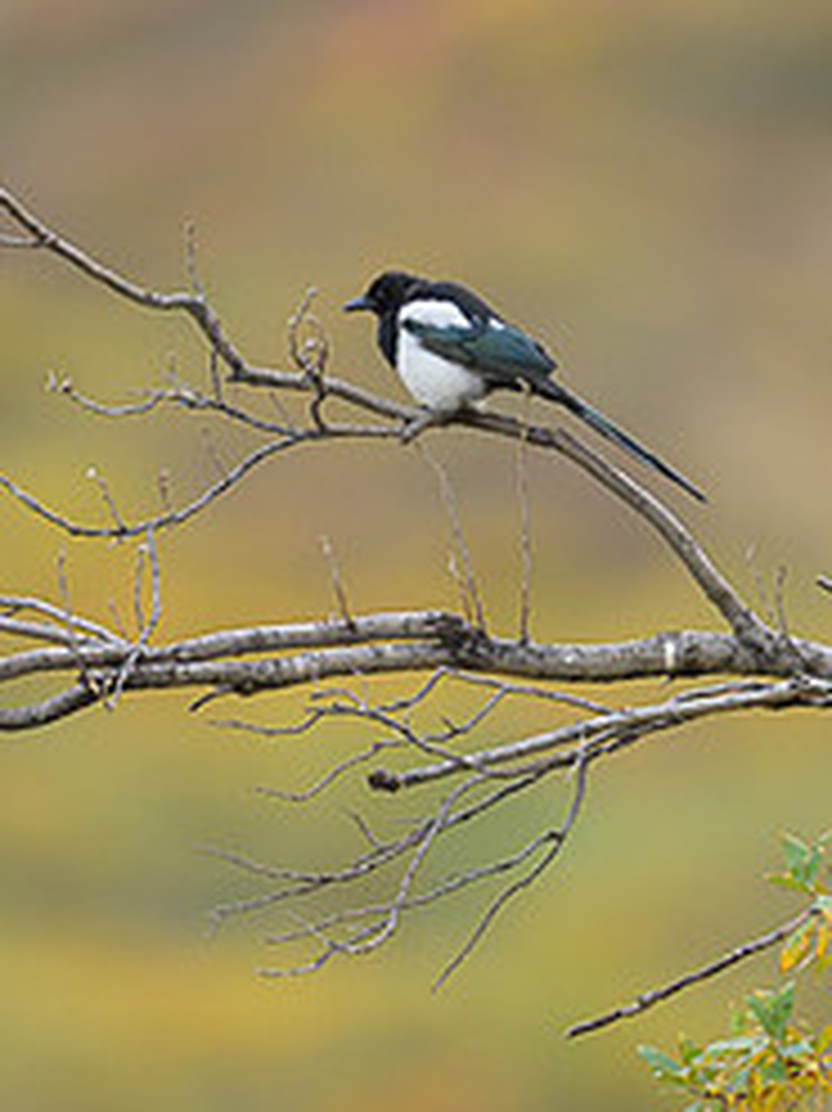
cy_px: 324
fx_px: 40478
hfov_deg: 1.2
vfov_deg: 1.6
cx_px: 405
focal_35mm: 1262
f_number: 4.5
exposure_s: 1/500
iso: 800
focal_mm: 560
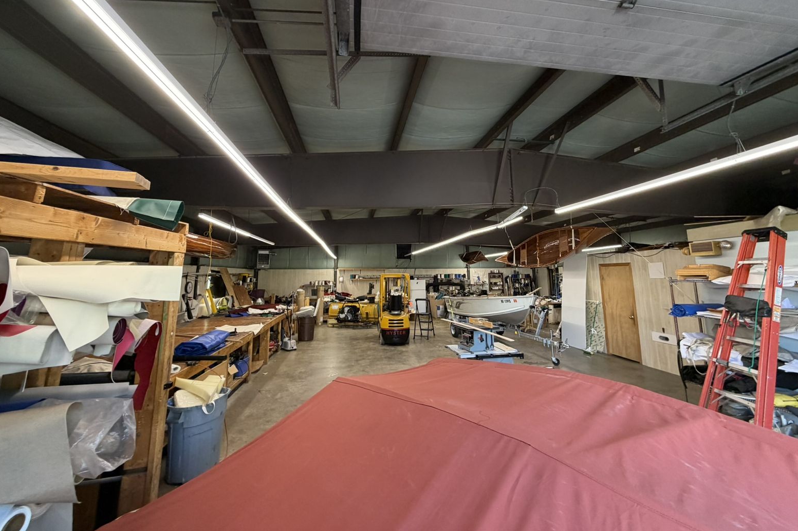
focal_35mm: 15
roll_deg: -0.4
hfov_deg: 100.4
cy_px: 224
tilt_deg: +9.7
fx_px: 332
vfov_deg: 76.8
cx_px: 408
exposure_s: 1/60
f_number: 2.2
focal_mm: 2.22
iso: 200
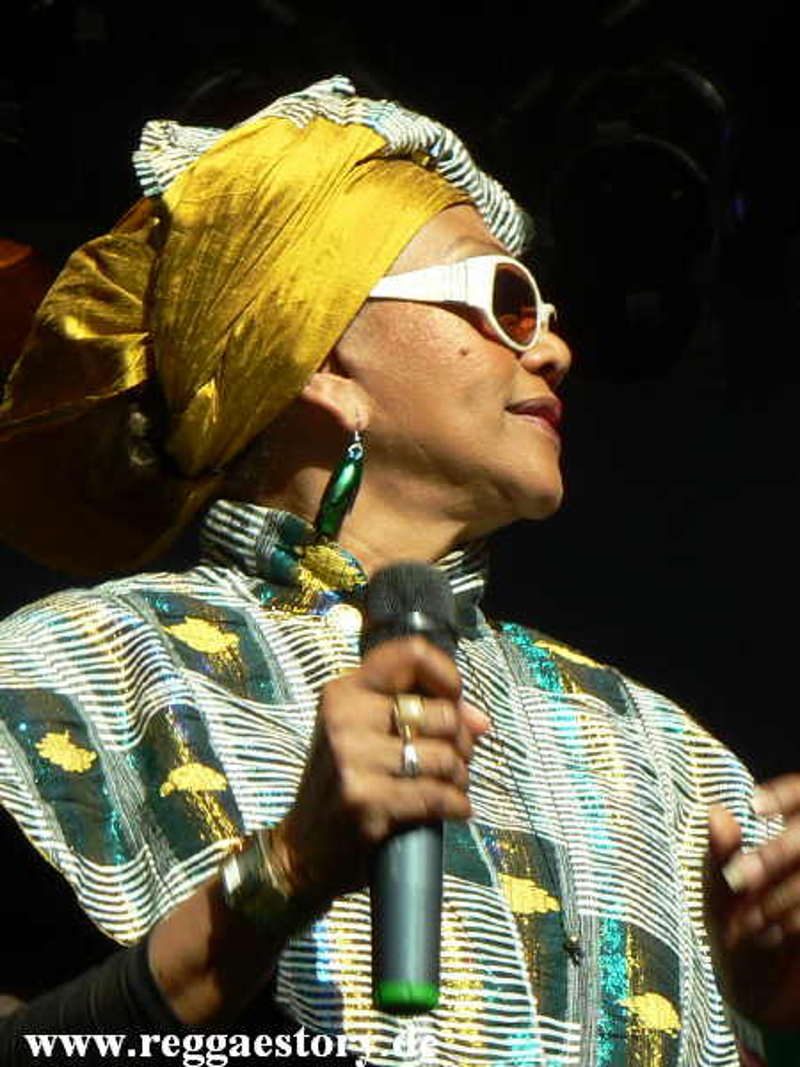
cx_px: 400
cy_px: 534
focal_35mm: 156
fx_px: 4807
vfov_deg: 12.7
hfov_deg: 9.5
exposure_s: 1/250
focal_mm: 26.8
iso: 64
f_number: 4
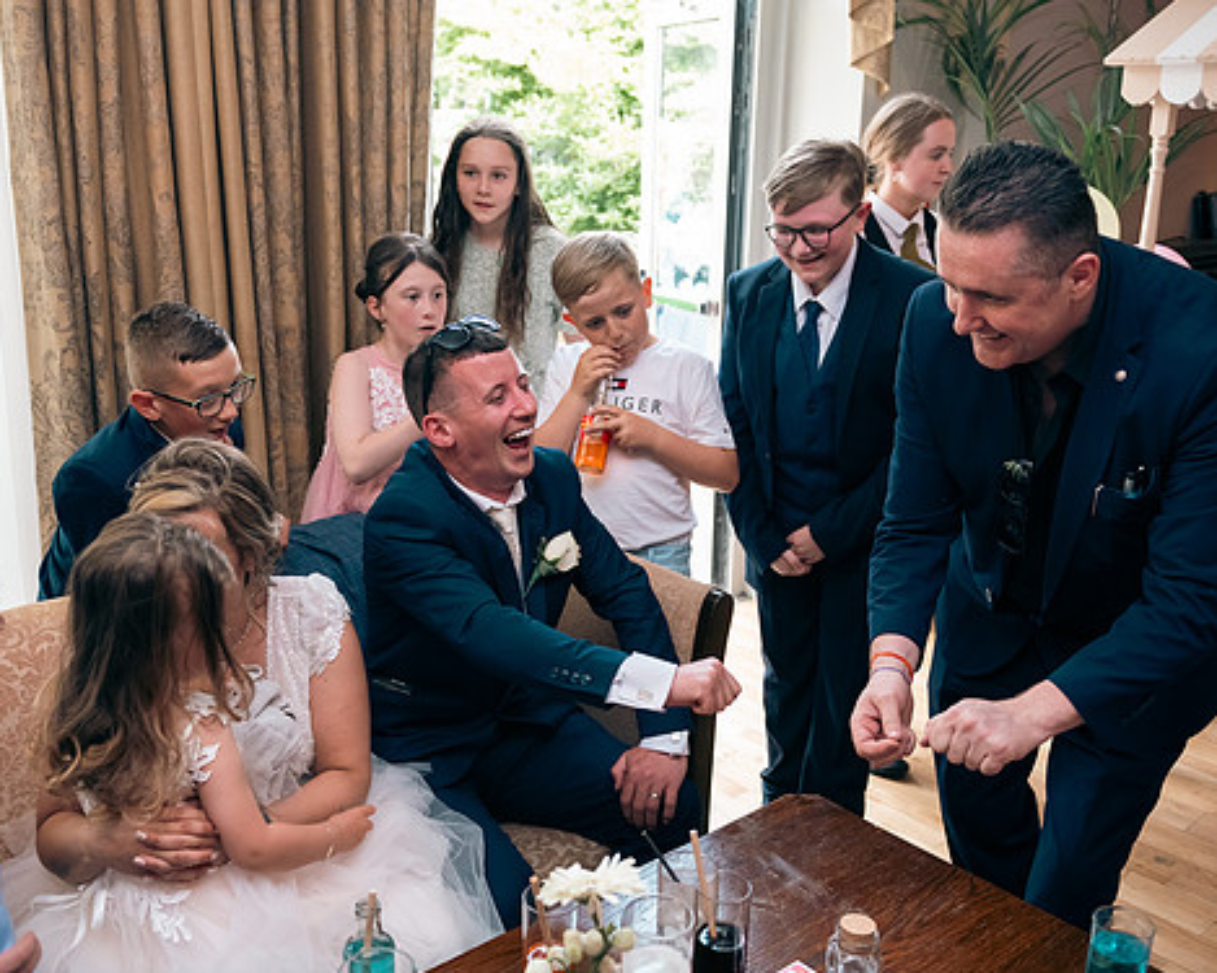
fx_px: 1296
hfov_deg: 50.3
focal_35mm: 36
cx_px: 581
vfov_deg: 41.1
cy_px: 481
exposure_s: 1/160
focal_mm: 31
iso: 800
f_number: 3.5
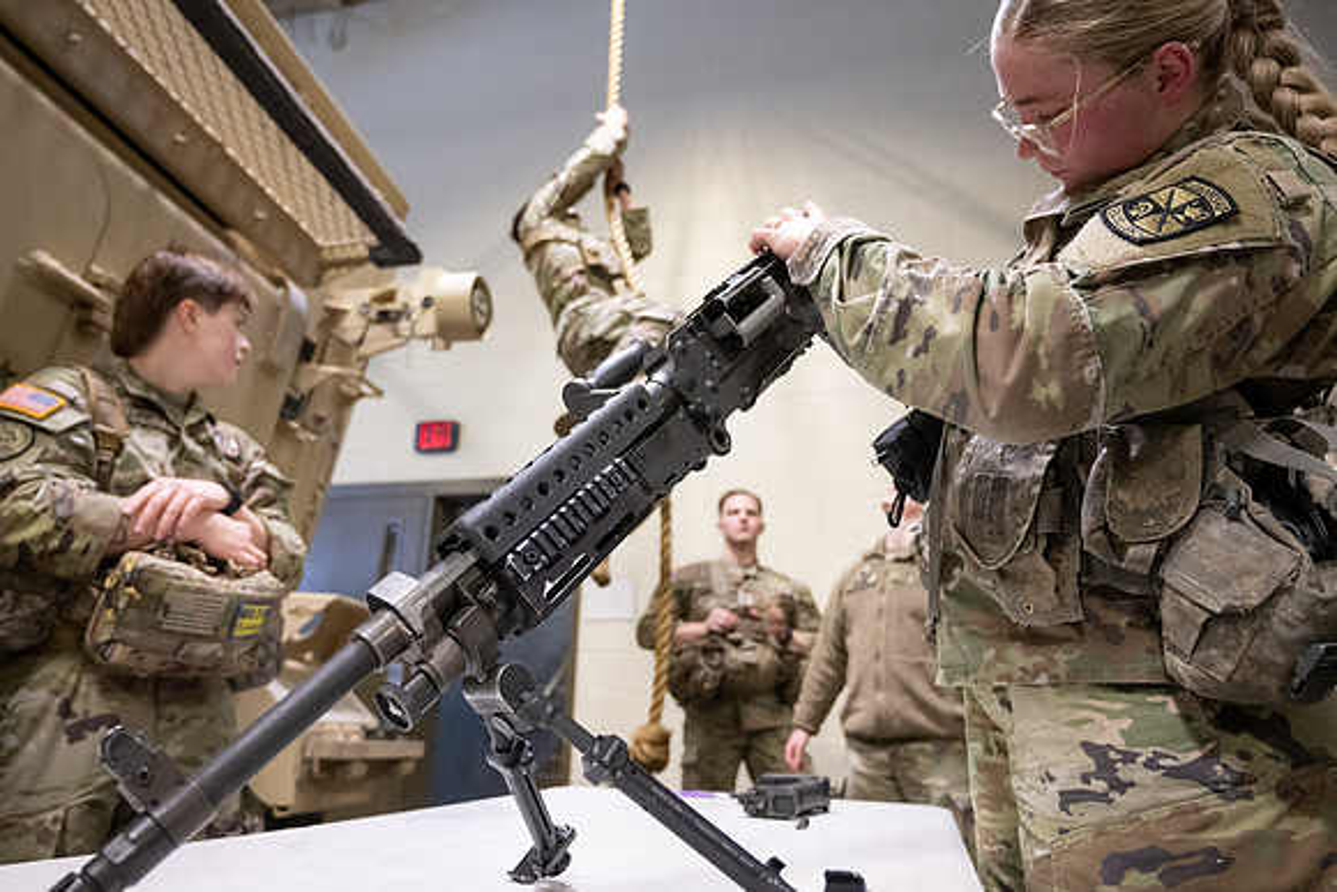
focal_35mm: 24
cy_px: 446
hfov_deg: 73.7
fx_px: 892
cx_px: 668
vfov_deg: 53.2
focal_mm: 24
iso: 2500
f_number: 4
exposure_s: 1/250
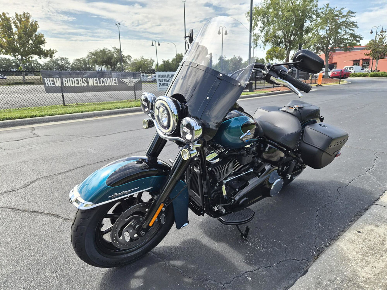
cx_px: 194
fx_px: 257
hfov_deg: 73.9
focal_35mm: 23
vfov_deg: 58.9
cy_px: 145
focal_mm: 5.4
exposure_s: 1/3824
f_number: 1.8
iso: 80
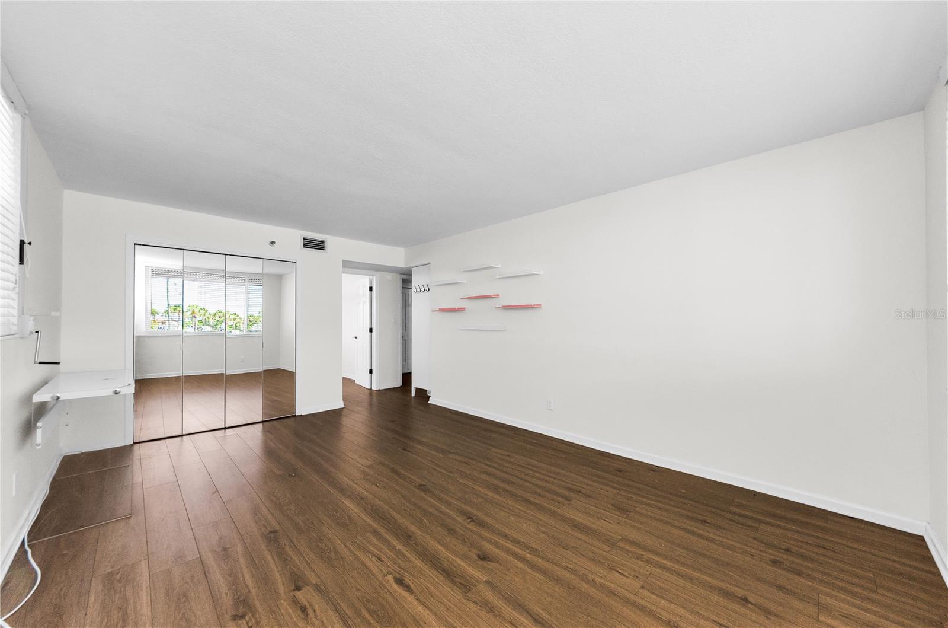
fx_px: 315
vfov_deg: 89.7
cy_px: 314
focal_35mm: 12
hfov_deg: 112.7
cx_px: 474
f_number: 7.1
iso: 400
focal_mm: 8
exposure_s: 1/100
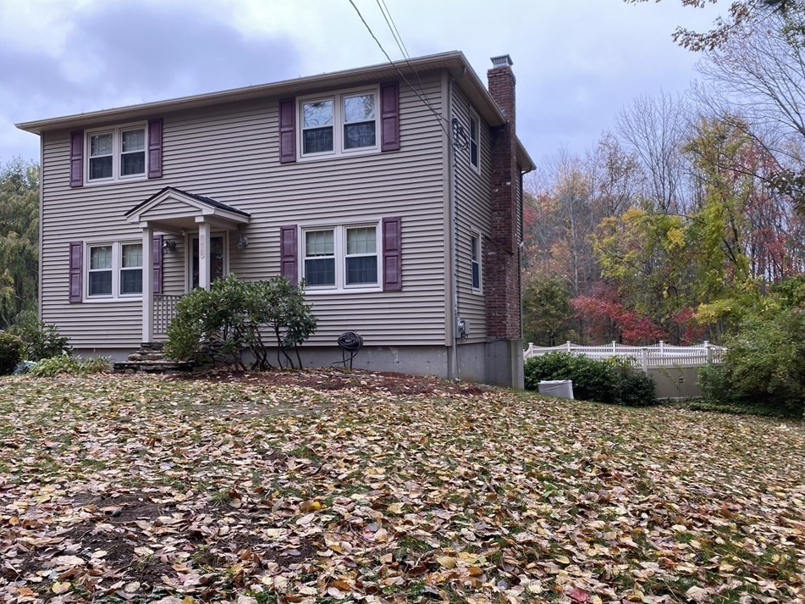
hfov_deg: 63.5
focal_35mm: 28
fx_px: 651
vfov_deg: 49.7
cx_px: 400
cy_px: 294
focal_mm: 4.25
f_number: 1.8
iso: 32
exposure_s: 1/191
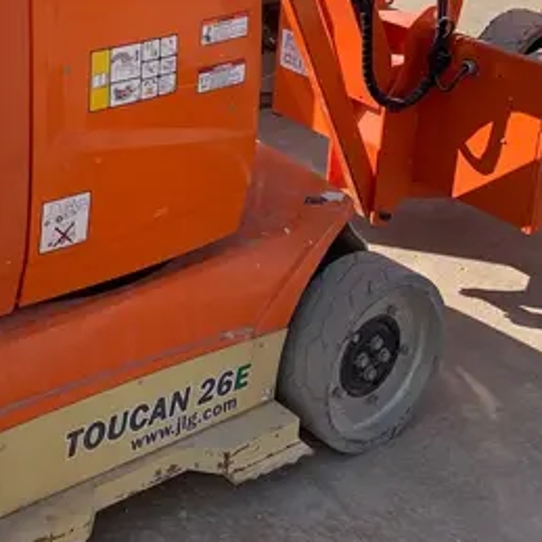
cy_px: -16
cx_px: 42
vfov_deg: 25.1
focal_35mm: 65
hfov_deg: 25.6
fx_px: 1151
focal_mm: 4.25
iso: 25
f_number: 1.8
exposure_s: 1/1916
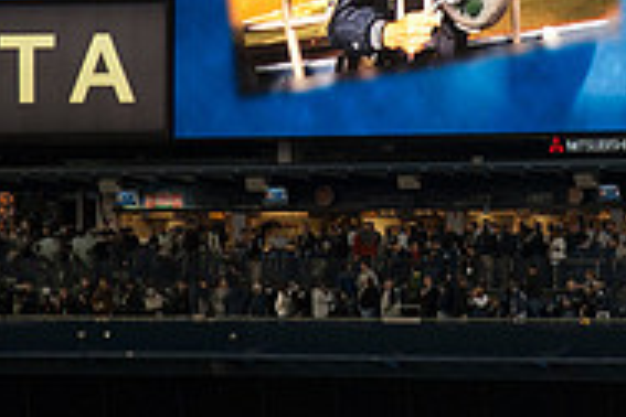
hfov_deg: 7.4
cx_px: 580
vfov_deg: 5.0
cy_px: 53
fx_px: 4799
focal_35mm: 276
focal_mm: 60
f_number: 5
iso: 320
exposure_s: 1/100
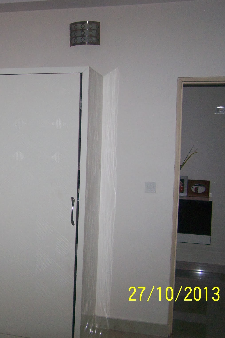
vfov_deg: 37.5
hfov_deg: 24.7
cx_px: 18
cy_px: 169
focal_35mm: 53
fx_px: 497
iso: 160
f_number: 2.8
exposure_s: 1/60
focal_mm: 6.3
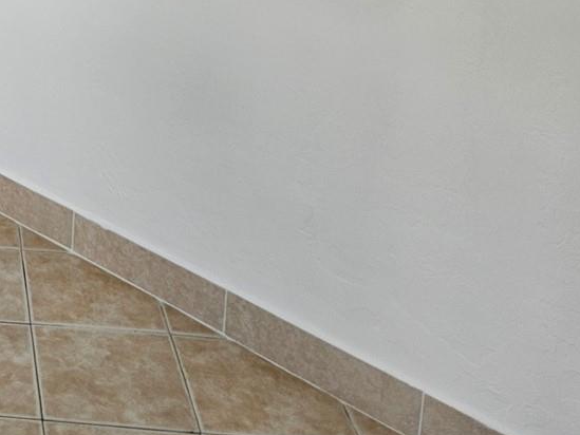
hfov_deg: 24.9
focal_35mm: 67
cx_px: -187
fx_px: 1123
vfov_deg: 19.5
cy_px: -187
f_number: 1.8
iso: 50
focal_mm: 5.4
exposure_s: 1/120
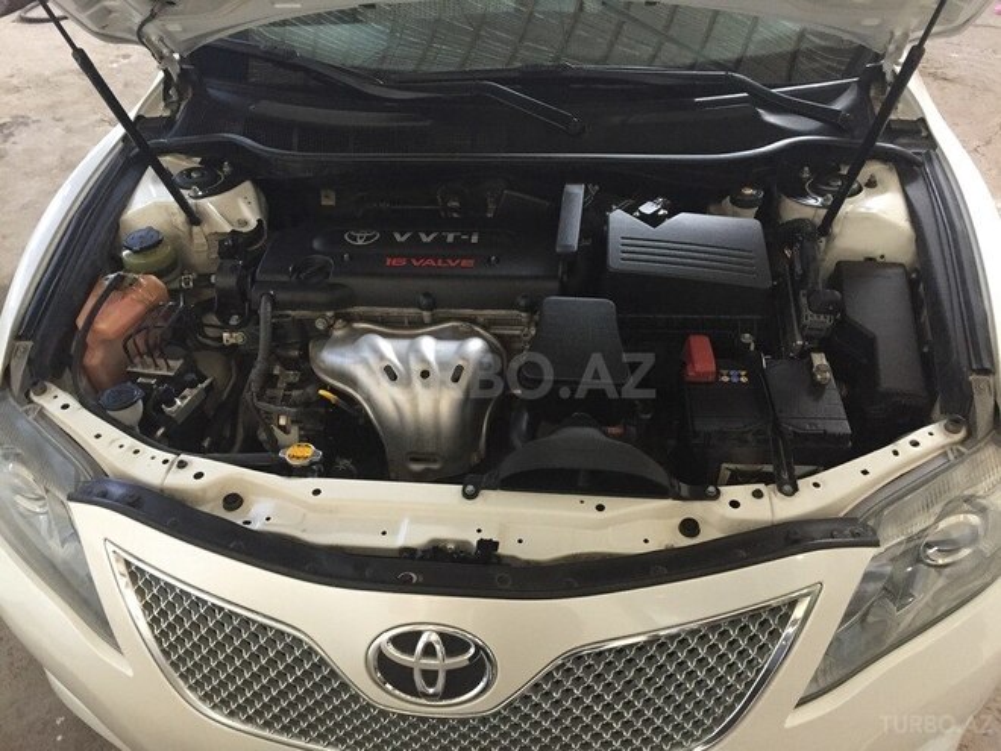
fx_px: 839
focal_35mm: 29
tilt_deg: -44.2
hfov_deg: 61.7
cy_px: 376
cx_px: 500
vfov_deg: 48.2
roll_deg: +4.2
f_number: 2.2
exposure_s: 1/33
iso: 250
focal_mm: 4.15
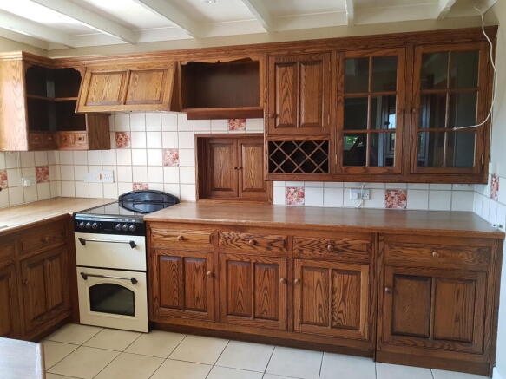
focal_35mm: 26
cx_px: 253
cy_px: 190
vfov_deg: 53.0
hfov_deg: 67.3
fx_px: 380
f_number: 1.7
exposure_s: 1/50
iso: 200
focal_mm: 4.2
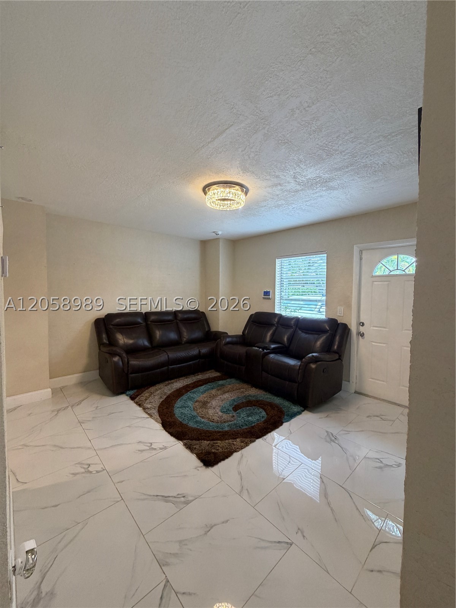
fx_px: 246
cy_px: 304
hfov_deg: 85.7
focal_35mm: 14
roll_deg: -1.3
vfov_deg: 102.1
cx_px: 228
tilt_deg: -3.6
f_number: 2.2
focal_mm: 2.22
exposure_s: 1/60
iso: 160
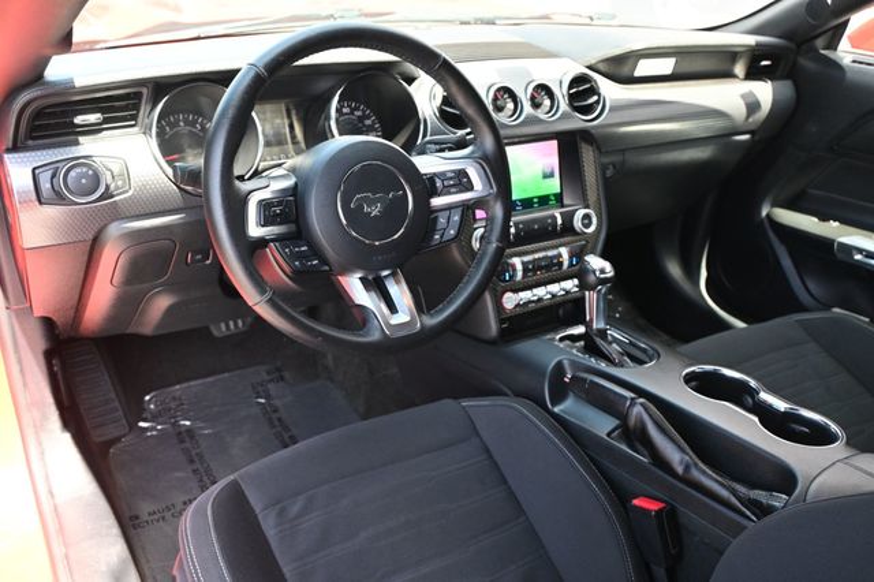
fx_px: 764
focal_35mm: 32
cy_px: 291
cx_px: 437
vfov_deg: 41.7
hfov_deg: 59.5
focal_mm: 21
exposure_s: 1/125
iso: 720
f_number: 4
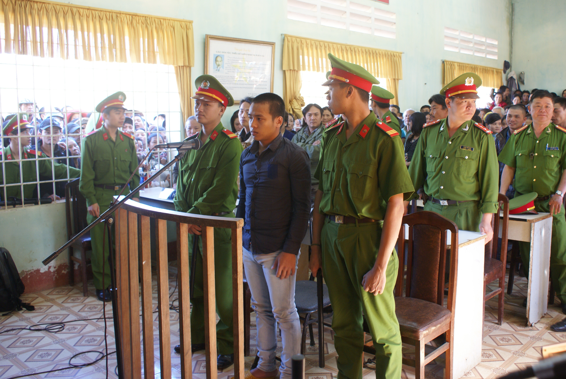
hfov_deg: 57.2
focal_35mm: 33
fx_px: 519
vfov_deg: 40.1
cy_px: 190
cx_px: 283
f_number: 4
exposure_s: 1/20
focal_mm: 22
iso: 200
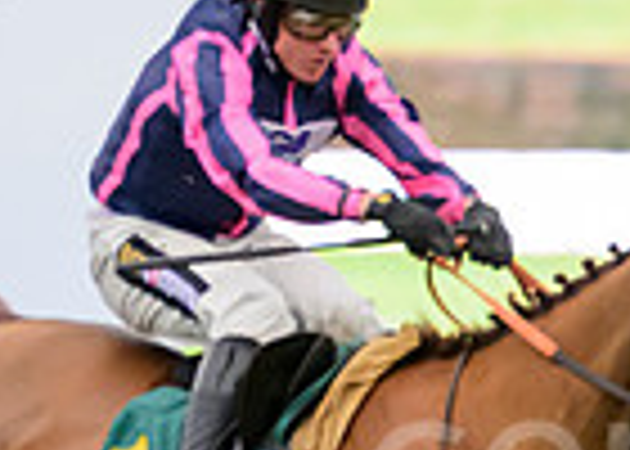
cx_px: 762
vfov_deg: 1.8
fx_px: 14690
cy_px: 990
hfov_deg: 2.5
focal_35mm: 821
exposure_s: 1/1600
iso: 3200
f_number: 2.8
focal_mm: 145
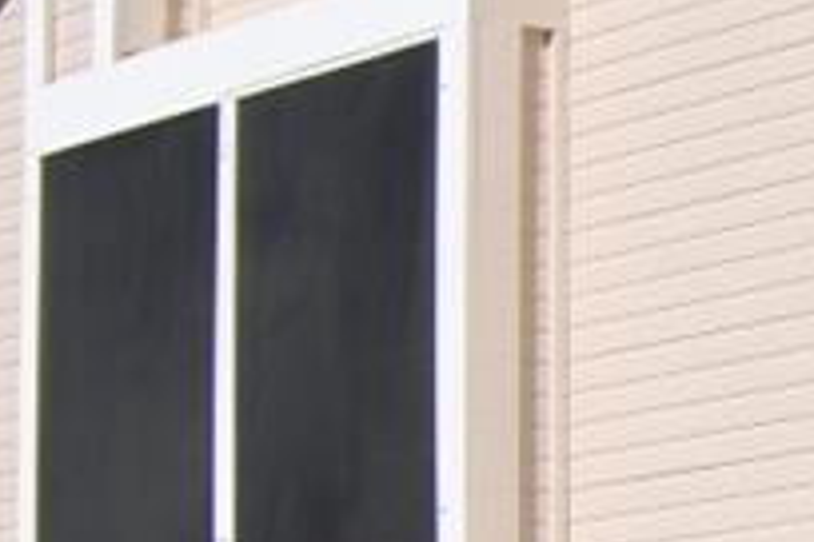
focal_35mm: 210
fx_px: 4741
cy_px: 679
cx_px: 1640
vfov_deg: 6.5
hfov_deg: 9.2
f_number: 9
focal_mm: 19
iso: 100
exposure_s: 1/320
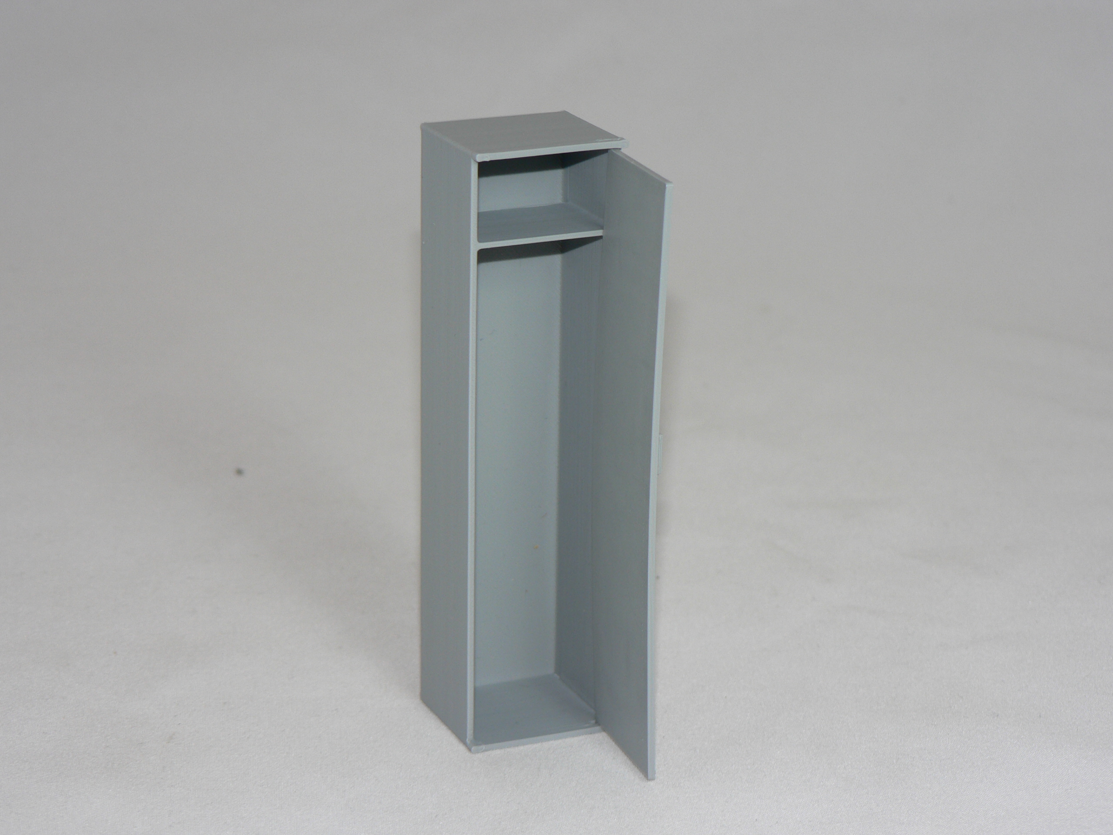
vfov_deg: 15.6
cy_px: 418
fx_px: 3055
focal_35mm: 95
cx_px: 556
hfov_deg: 20.7
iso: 80
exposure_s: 1/60
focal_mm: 15.8
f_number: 3.2
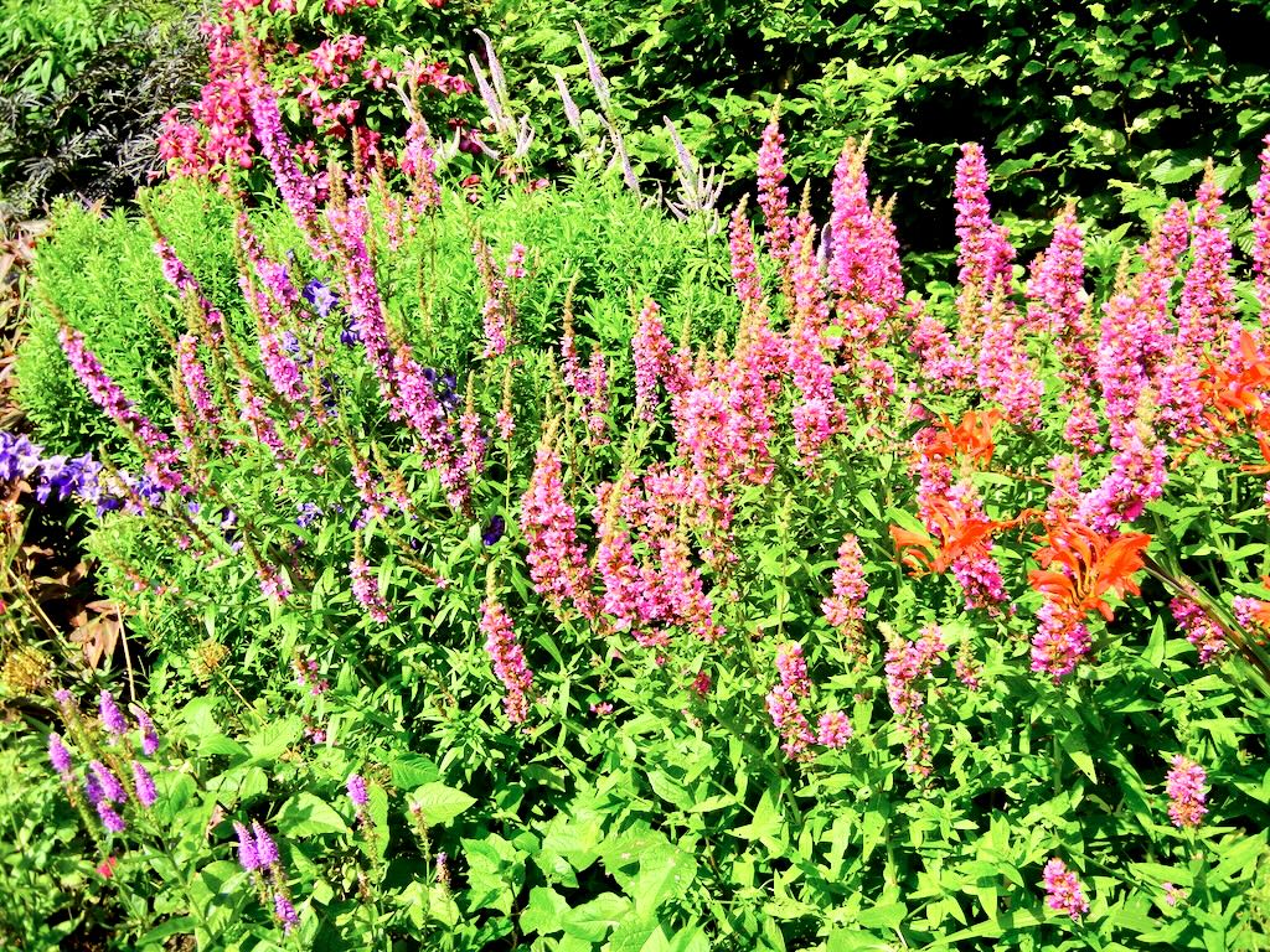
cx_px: 635
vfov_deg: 41.8
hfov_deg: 54.0
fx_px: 1247
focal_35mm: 34
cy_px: 476
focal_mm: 6.2
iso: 160
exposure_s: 1/597
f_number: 3.6
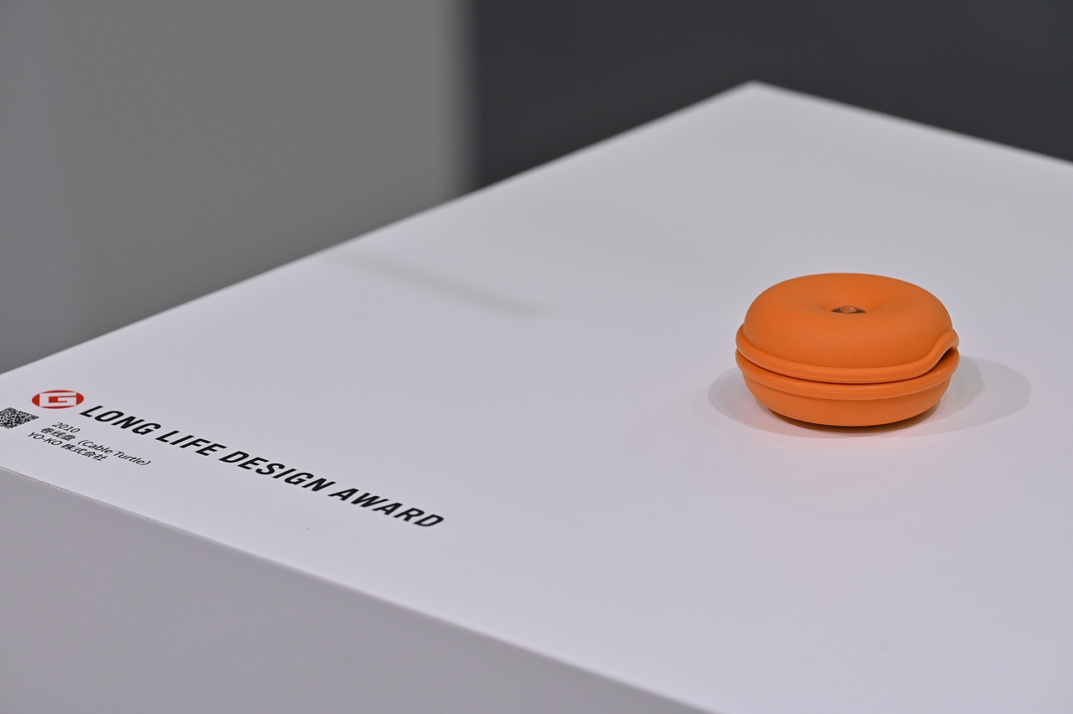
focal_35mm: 185
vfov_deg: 7.4
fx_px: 5511
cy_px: 357
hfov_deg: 11.1
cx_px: 536
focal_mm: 185
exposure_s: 1/320
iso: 320
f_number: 8
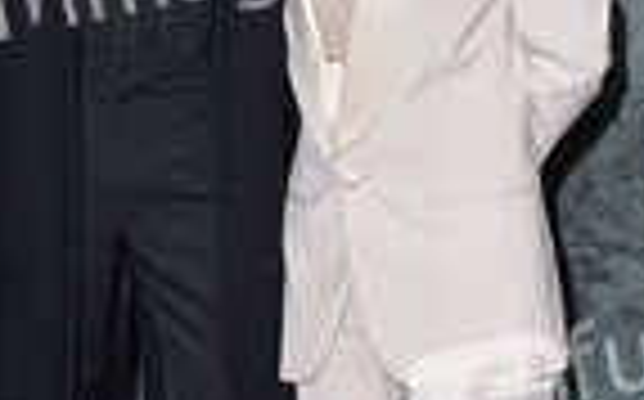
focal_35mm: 137
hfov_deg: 15.3
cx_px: 232
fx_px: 2402
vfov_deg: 9.5
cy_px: 175
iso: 640
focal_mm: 48
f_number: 6.3
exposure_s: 1/250
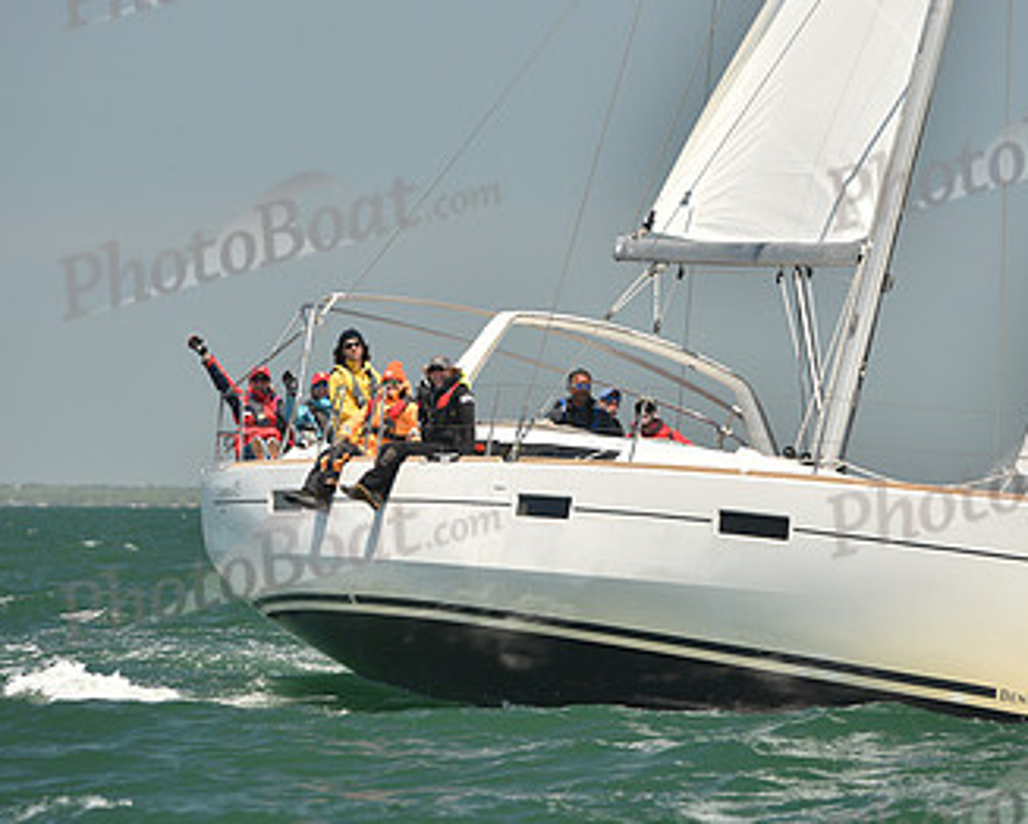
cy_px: 357
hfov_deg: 6.6
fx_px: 8859
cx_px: 666
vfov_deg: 5.3
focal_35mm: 291
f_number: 5
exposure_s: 1/800
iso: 250
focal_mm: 175
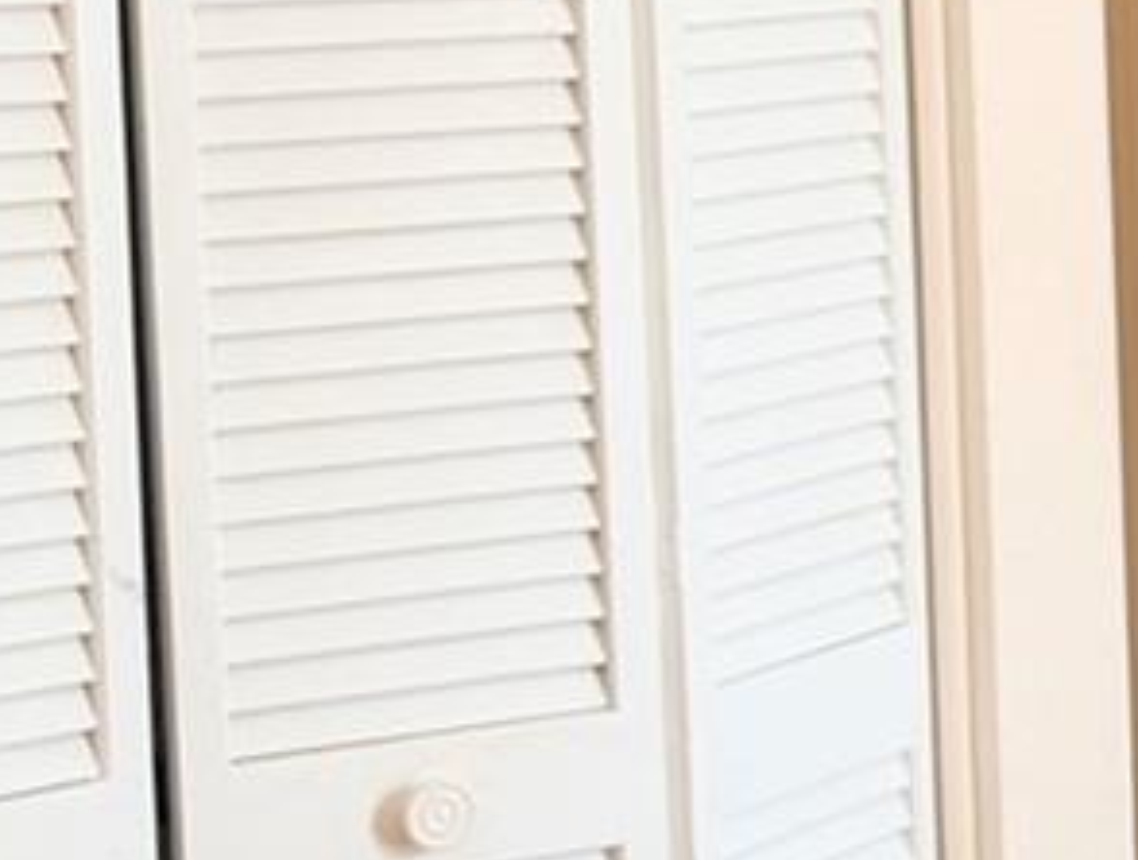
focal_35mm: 130
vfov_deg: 11.3
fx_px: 4284
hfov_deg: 14.0
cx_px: 1796
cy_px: -23
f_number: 1.68
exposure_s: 1/120
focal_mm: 6.9
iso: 206
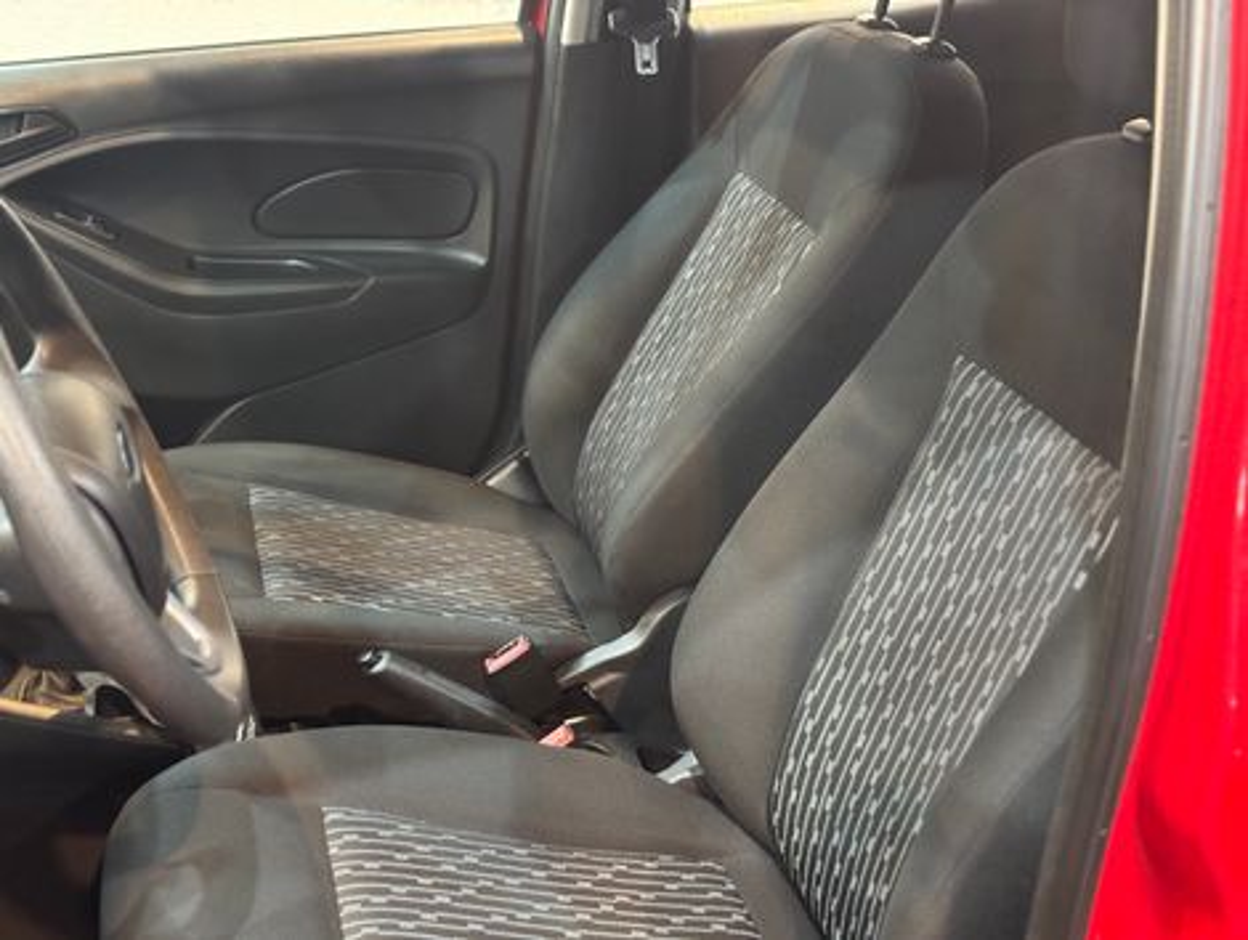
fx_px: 1878
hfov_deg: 36.8
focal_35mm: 52
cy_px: 470
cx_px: 624
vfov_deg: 28.1
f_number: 1.6
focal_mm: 5.96
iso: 400
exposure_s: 1/30
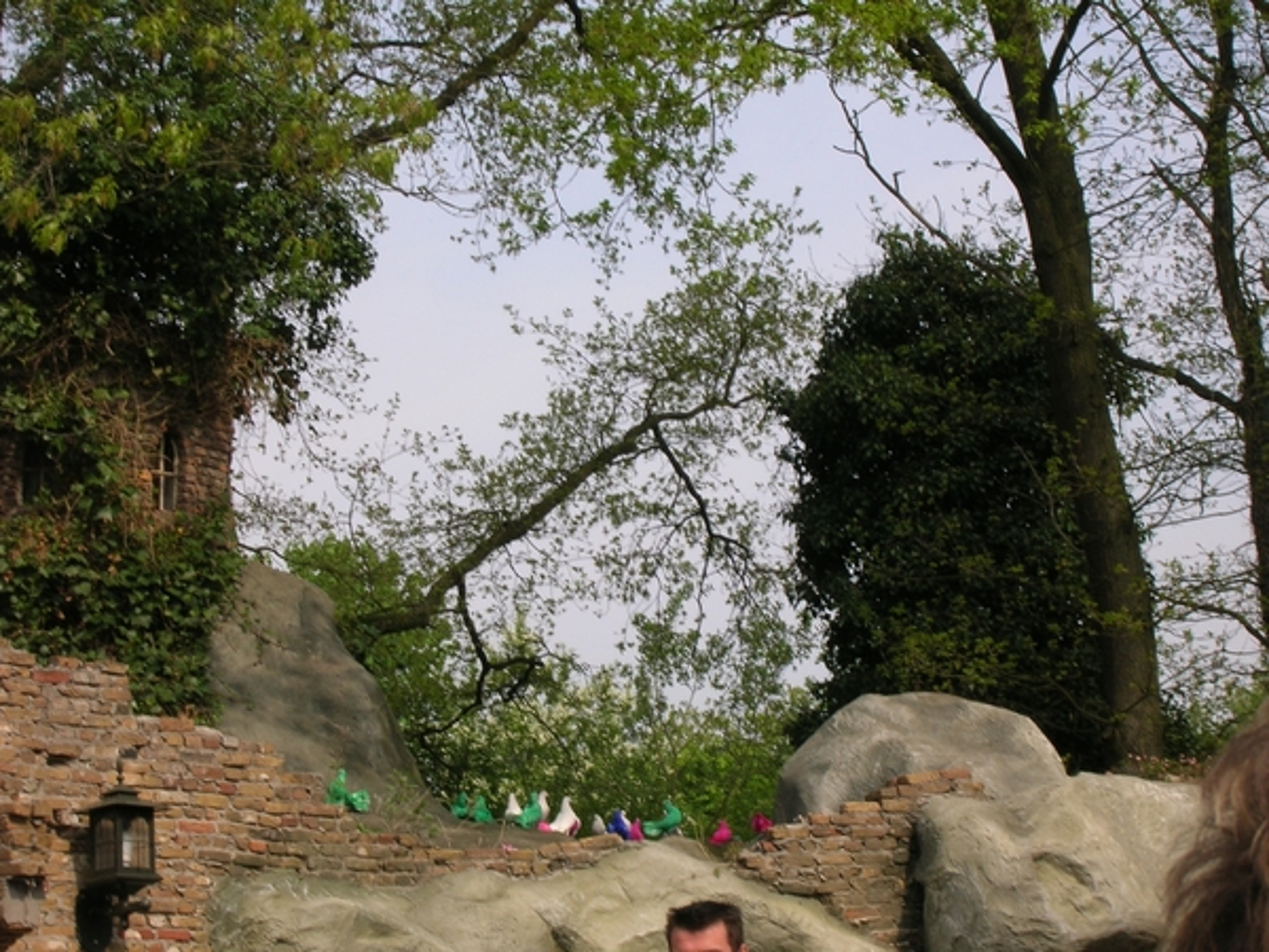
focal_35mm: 102
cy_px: 476
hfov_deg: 19.3
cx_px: 634
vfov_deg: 14.5
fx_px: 3739
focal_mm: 17.1
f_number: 8.2
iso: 50
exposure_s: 1/96
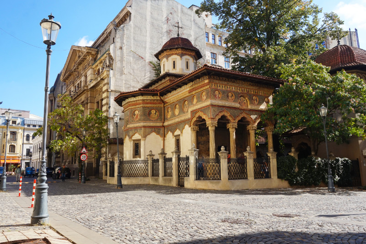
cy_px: 122
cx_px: 183
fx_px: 290
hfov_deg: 64.6
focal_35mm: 28
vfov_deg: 45.7
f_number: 11
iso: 100
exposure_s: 1/80
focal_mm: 19
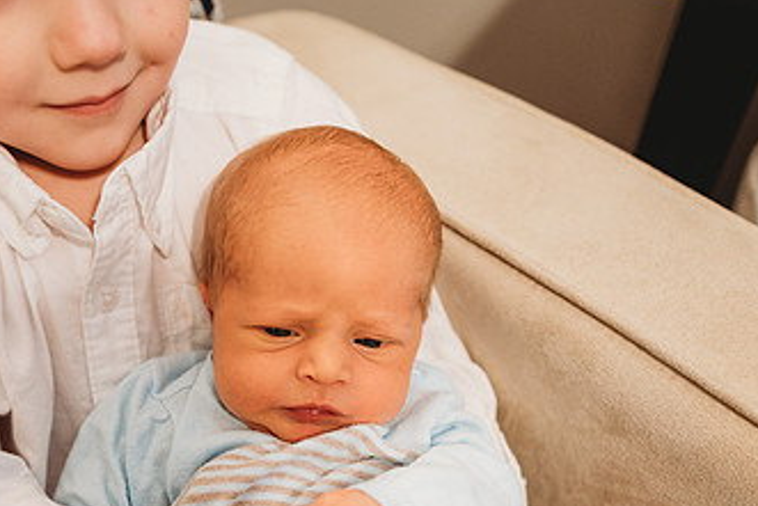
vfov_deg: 30.8
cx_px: 327
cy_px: 434
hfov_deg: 46.3
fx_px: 885
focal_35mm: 42
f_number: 2.2
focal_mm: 24
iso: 1250
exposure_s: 1/160
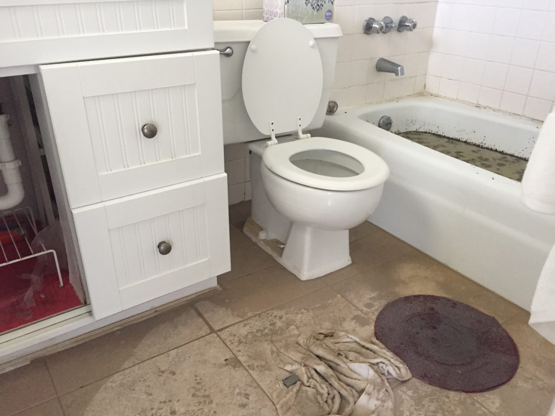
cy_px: 208
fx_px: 465
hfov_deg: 61.7
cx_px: 278
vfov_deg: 48.2
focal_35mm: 29
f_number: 2.2
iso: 250
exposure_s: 1/24
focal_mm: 4.15
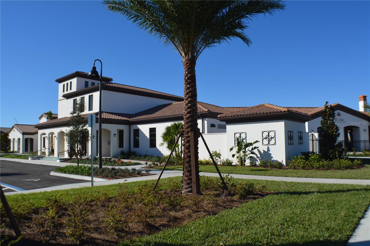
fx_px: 370
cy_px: 123
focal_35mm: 36
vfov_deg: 36.9
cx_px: 185
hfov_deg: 53.1
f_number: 8
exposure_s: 1/250
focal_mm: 24
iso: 100
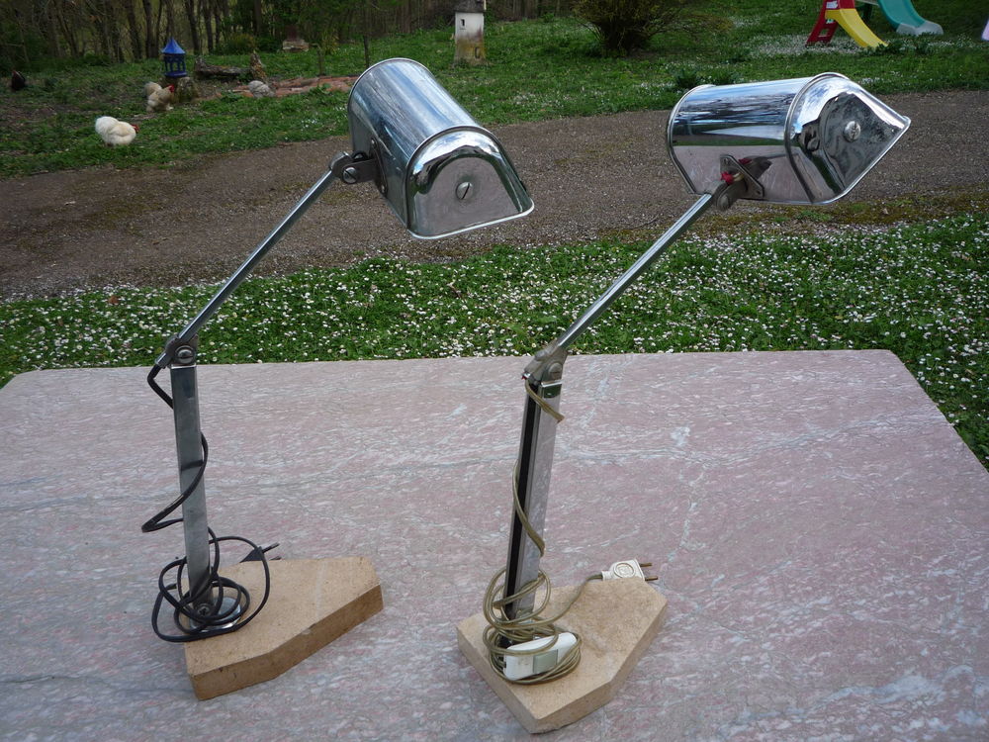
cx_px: 494
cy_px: 371
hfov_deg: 60.0
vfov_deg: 46.8
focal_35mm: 30
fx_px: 857
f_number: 4
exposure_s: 1/160
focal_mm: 5.2
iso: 100
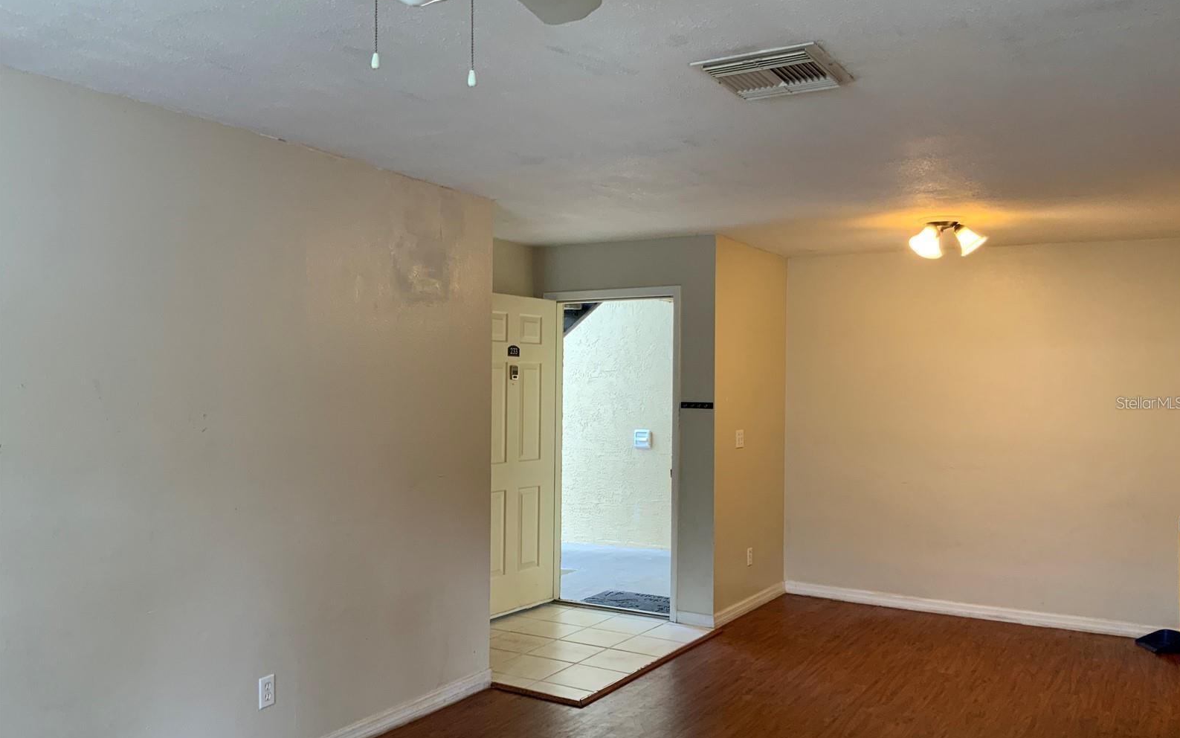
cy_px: 402
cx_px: 592
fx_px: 997
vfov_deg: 40.6
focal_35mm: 31
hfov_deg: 61.2
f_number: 1.8
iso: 64
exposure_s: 1/60
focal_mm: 3
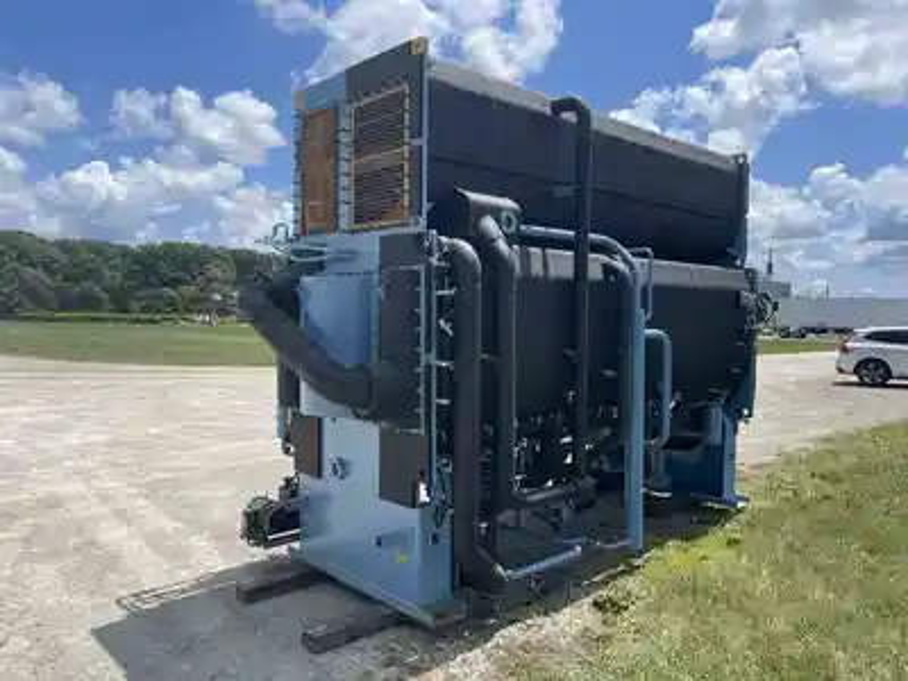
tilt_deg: -2.0
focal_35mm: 25
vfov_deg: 54.9
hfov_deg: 69.4
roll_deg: -1.5
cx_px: 454
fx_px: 656
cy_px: 340
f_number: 1.6
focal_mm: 5.1
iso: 32
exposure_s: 1/3922
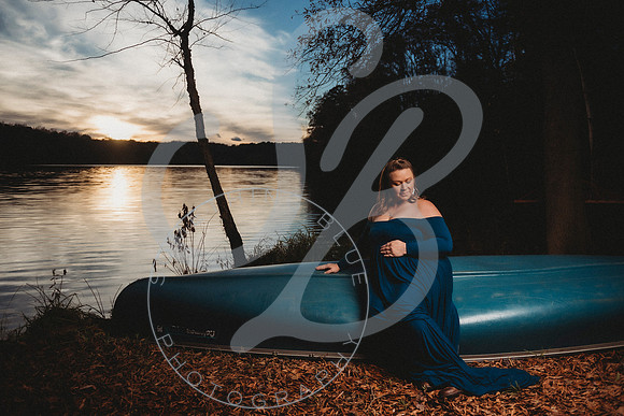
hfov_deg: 70.6
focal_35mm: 25
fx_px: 440
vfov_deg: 50.6
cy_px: 208
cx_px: 302
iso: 100
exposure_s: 1/1600
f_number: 2.8
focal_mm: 24
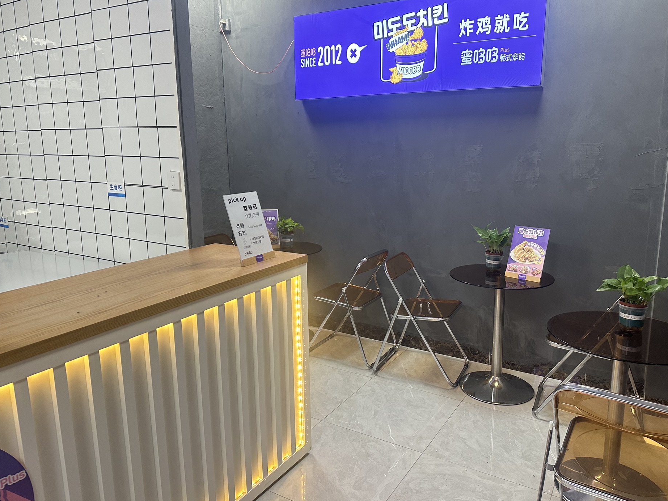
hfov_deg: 67.3
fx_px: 502
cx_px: 346
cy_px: 235
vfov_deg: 53.0
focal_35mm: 26
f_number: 1.78
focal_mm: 6.86
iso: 125
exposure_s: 1/50
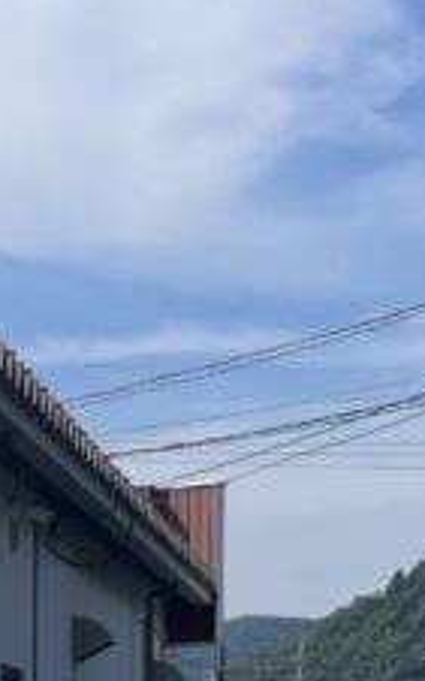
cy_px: 708
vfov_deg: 16.3
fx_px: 2319
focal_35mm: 125
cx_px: -301
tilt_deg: +2.2
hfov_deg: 10.0
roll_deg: -1.2
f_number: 1.6
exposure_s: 1/4831
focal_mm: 4.2
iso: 32
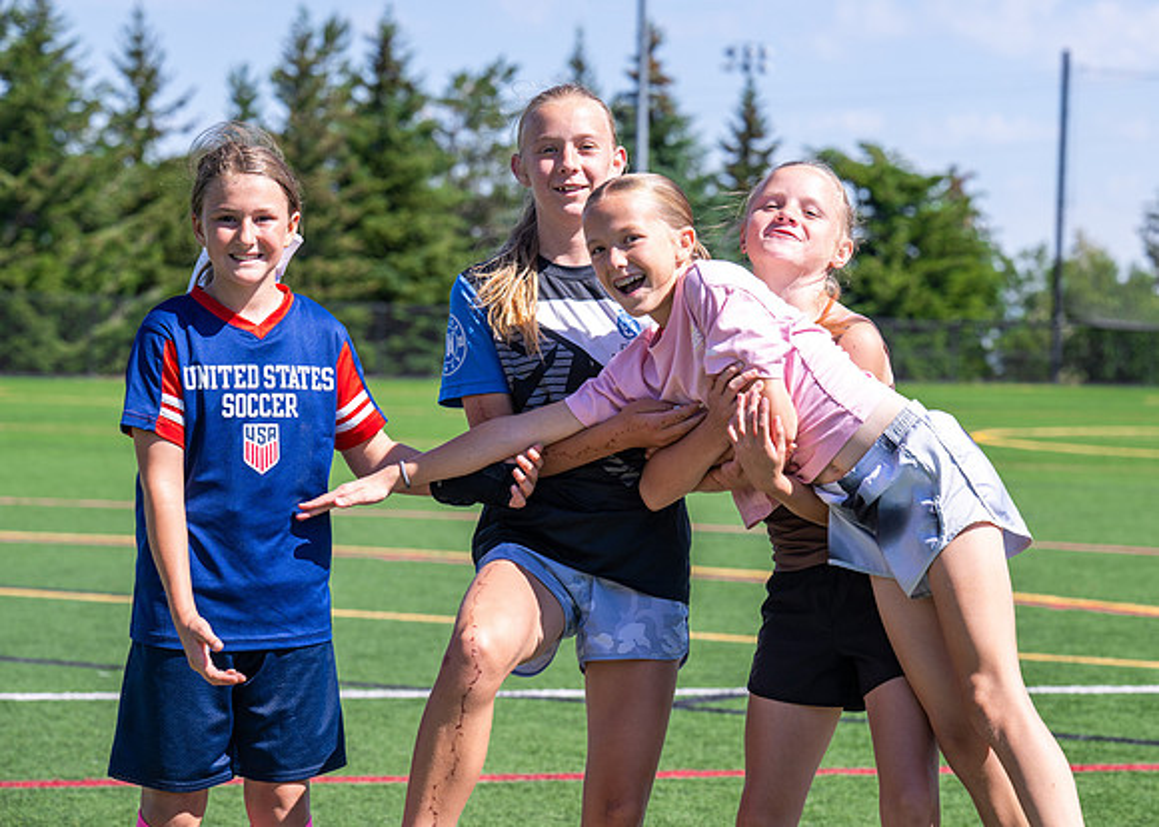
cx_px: 667
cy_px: 383
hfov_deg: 18.1
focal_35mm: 110
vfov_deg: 13.0
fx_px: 3634
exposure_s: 1/640
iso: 200
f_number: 5.6
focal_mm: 98
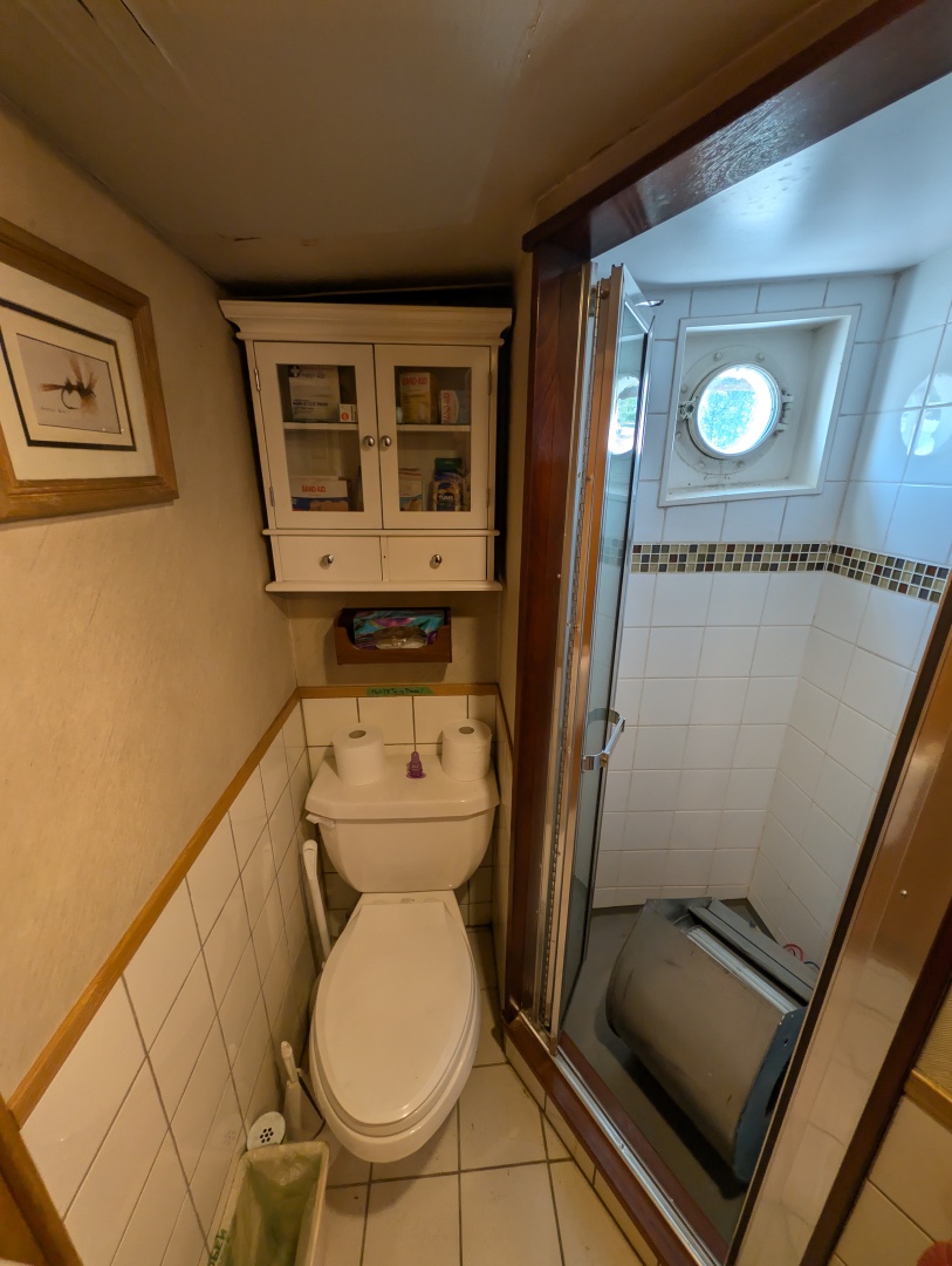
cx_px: 476
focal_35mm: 12
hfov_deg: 94.6
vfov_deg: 110.5
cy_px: 633
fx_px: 439
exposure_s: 1/120
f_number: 1.7
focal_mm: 2.02
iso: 84
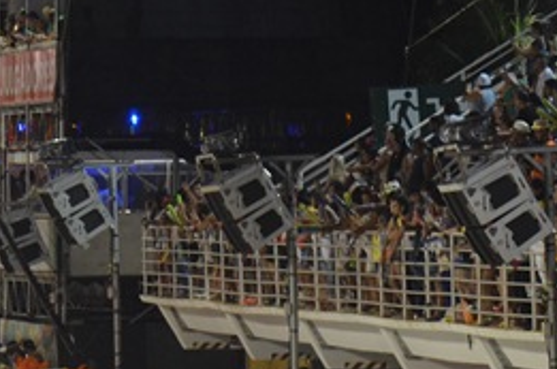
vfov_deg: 3.3
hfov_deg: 5.0
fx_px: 6329
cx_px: 318
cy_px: 408
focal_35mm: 410
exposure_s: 1/80
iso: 400
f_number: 5.3
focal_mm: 75
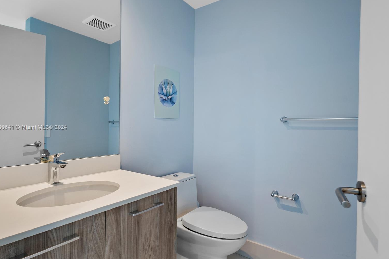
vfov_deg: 64.5
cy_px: 128
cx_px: 190
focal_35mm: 19
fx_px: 205
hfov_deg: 86.9
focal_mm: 12
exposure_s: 1/15
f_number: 8
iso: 400
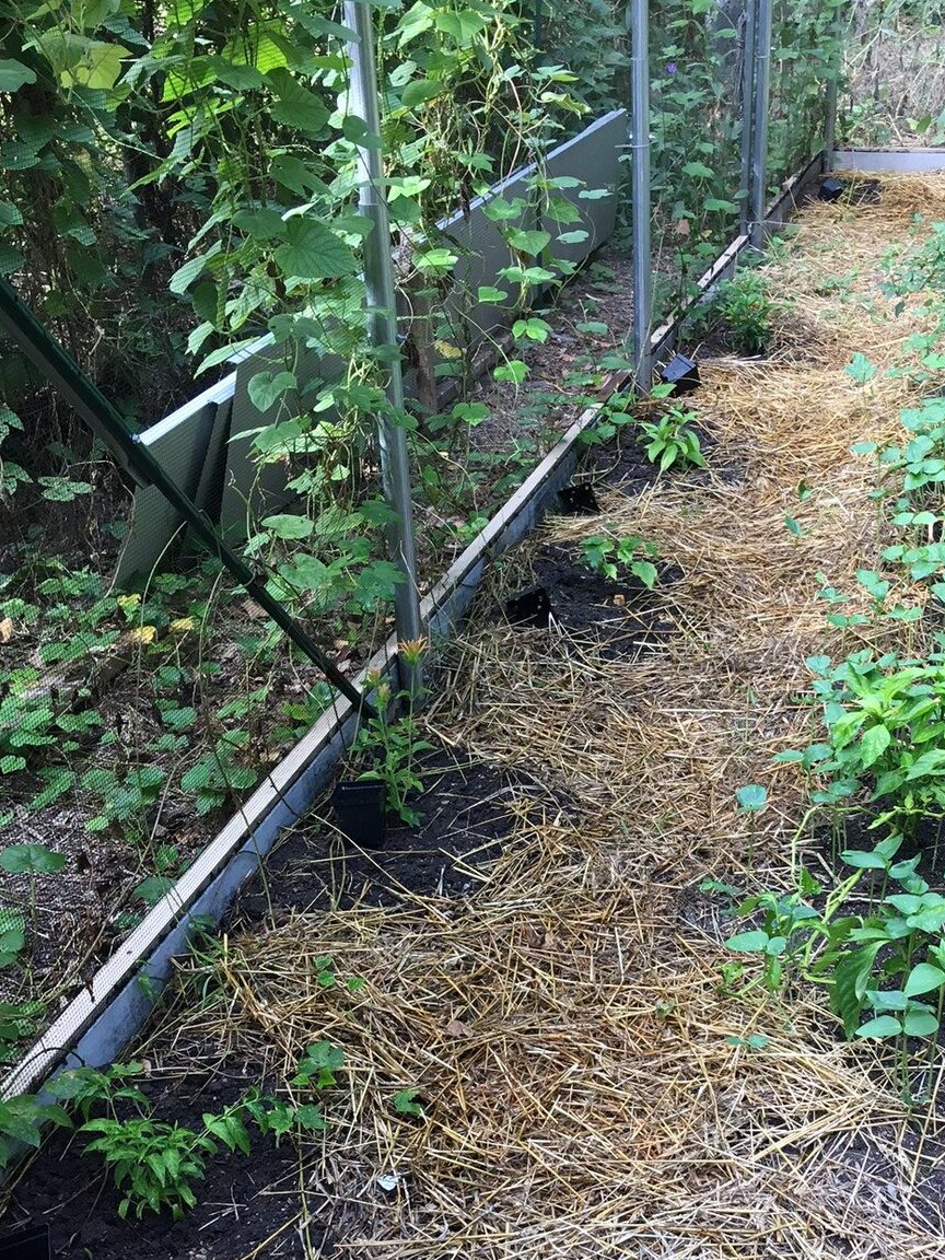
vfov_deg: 40.2
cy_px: 783
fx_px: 1711
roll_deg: -0.7
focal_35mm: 47
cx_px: 600
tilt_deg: -30.0
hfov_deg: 30.7
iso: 32
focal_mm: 4.15
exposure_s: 1/40
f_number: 2.2
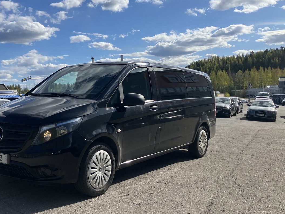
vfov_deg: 37.7
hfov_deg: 48.2
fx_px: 313
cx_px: 96
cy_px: 97
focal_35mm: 38
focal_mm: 3.99
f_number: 1.8
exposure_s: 1/3040
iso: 32
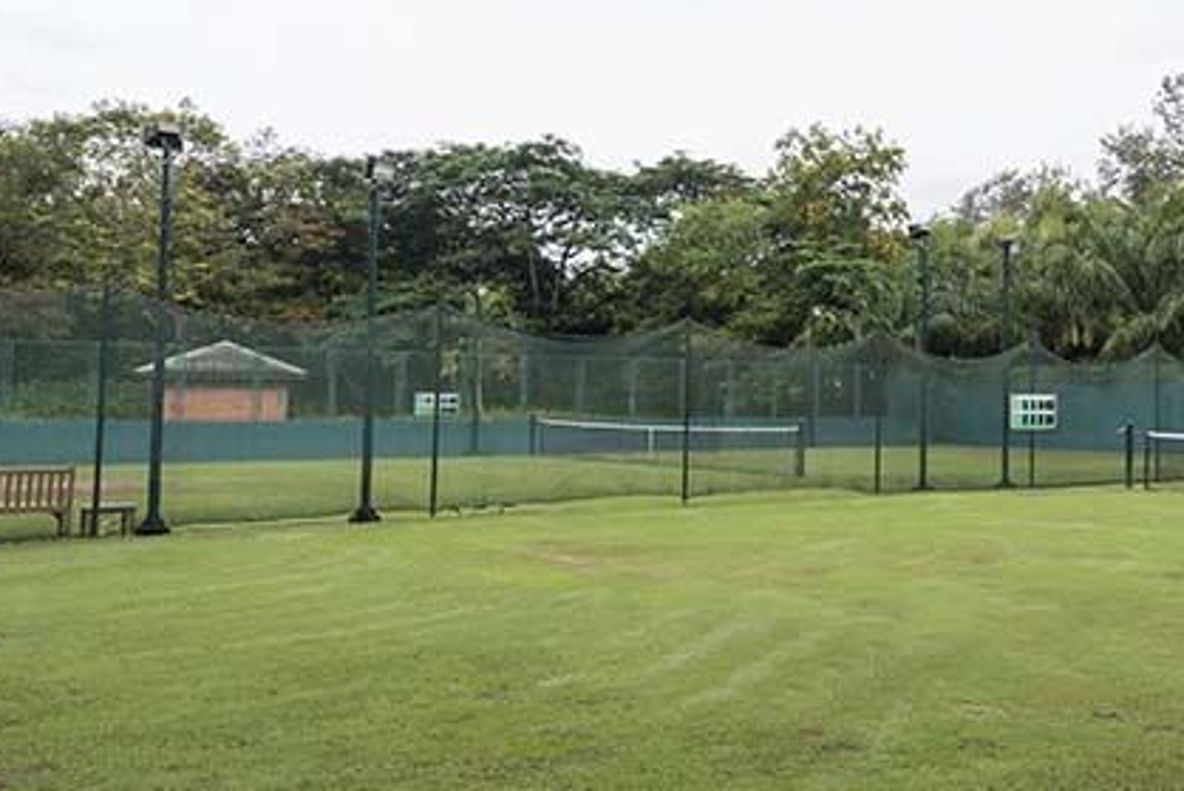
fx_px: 1283
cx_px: 957
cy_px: 336
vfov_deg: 34.2
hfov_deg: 46.7
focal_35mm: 39
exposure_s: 1/200
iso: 640
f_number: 10
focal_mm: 17
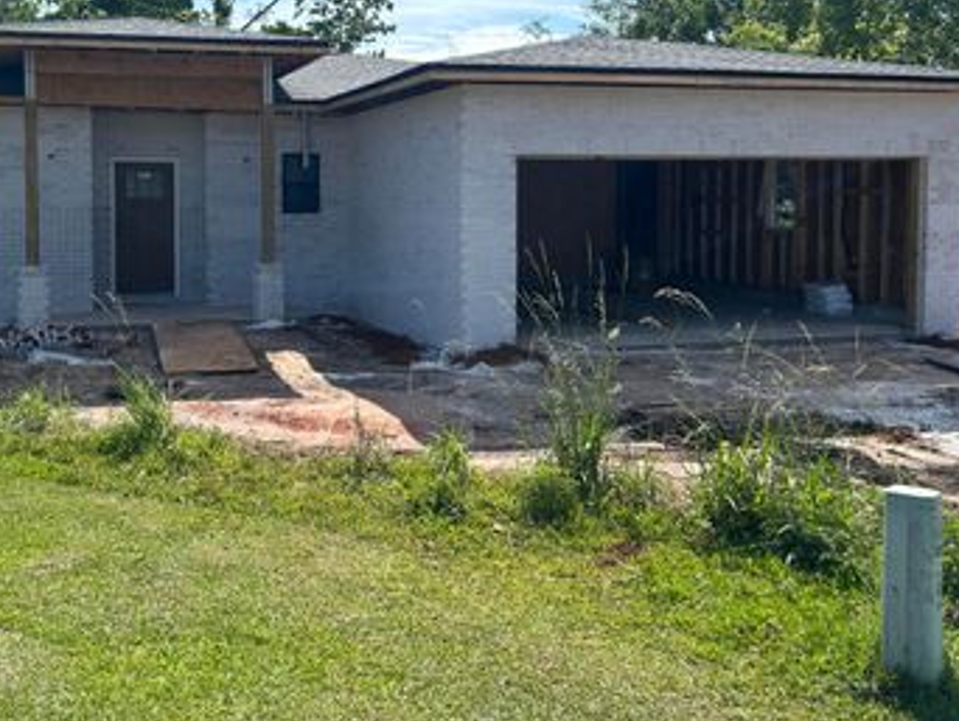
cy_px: 217
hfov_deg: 48.3
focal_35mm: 38
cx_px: 342
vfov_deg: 37.2
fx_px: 1053
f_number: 1.5
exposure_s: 1/4444
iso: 50
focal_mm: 5.7
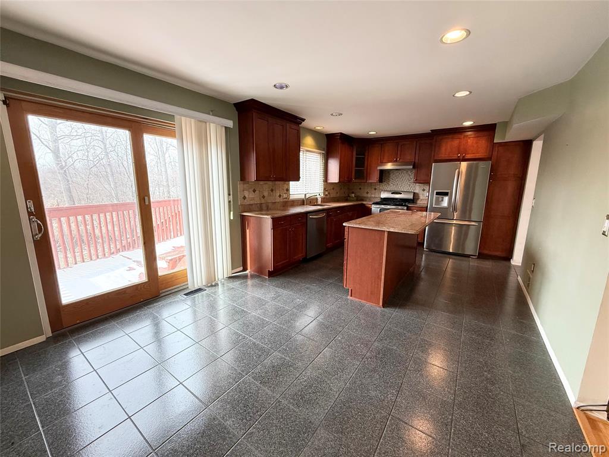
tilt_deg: -10.4
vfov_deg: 85.7
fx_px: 246
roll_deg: -0.3
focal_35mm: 14
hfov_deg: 102.1
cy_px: 228
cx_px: 304
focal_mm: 2.22
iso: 160
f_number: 2.2
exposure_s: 1/120
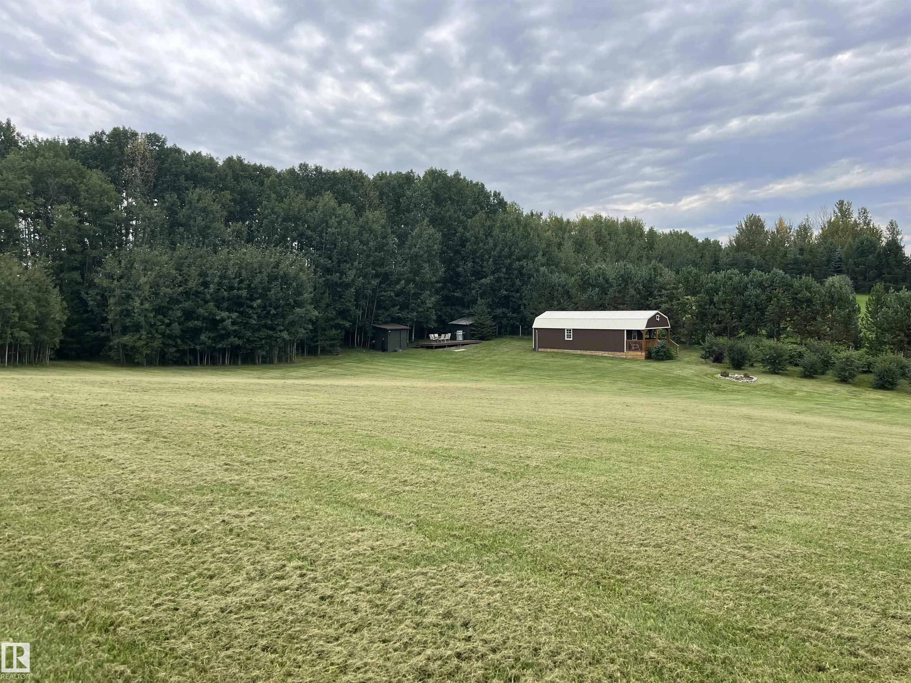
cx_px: 456
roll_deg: +1.4
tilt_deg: -4.4
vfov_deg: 53.1
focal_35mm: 26
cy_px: 342
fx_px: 684
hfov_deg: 67.3
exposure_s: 1/1672
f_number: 1.6
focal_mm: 5.1
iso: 50
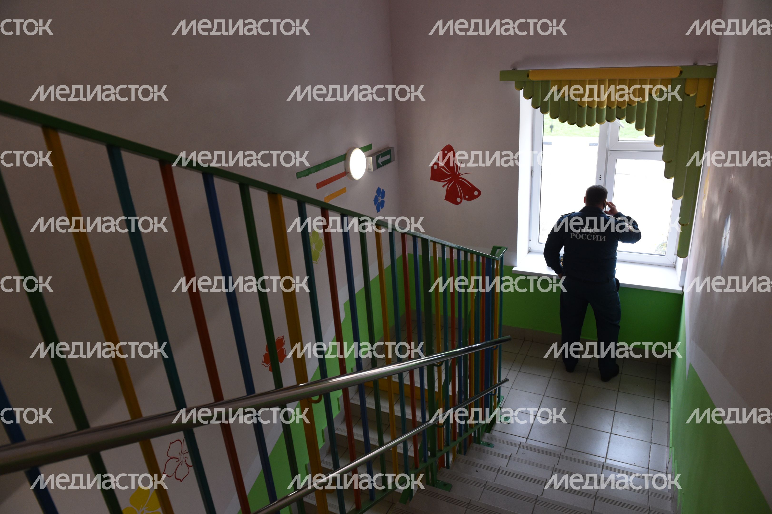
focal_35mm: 24
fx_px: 514
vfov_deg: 53.1
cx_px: 386
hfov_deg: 73.8
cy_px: 257
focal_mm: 24
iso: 2800
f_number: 5.6
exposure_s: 1/500
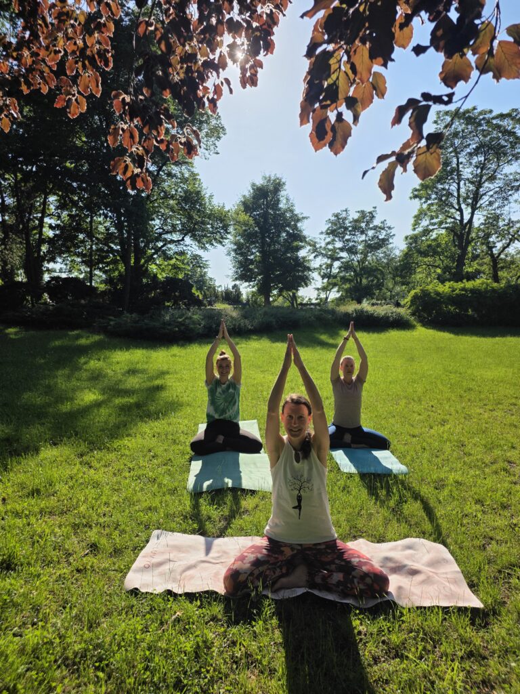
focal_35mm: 23
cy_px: 347
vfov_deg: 73.9
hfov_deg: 58.9
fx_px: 461
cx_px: 260
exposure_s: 1/7944
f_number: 1.7
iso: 64
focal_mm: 6.3
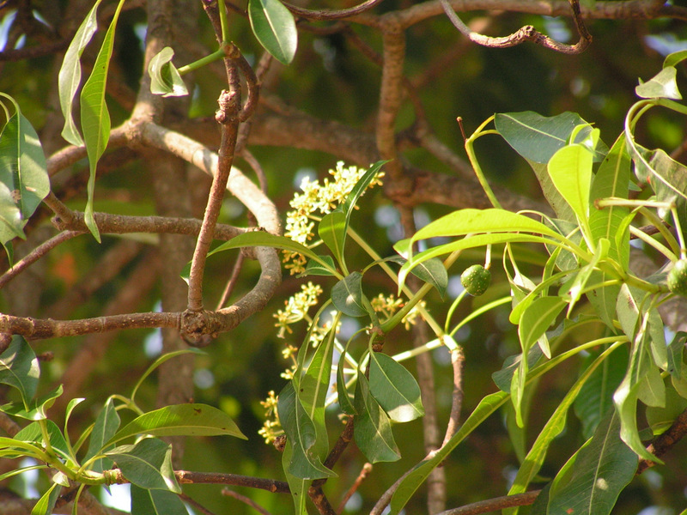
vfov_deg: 3.9
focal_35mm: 380
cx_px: 344
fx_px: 7542
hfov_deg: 5.2
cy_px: 258
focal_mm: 63
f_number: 3.7
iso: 125
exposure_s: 1/400
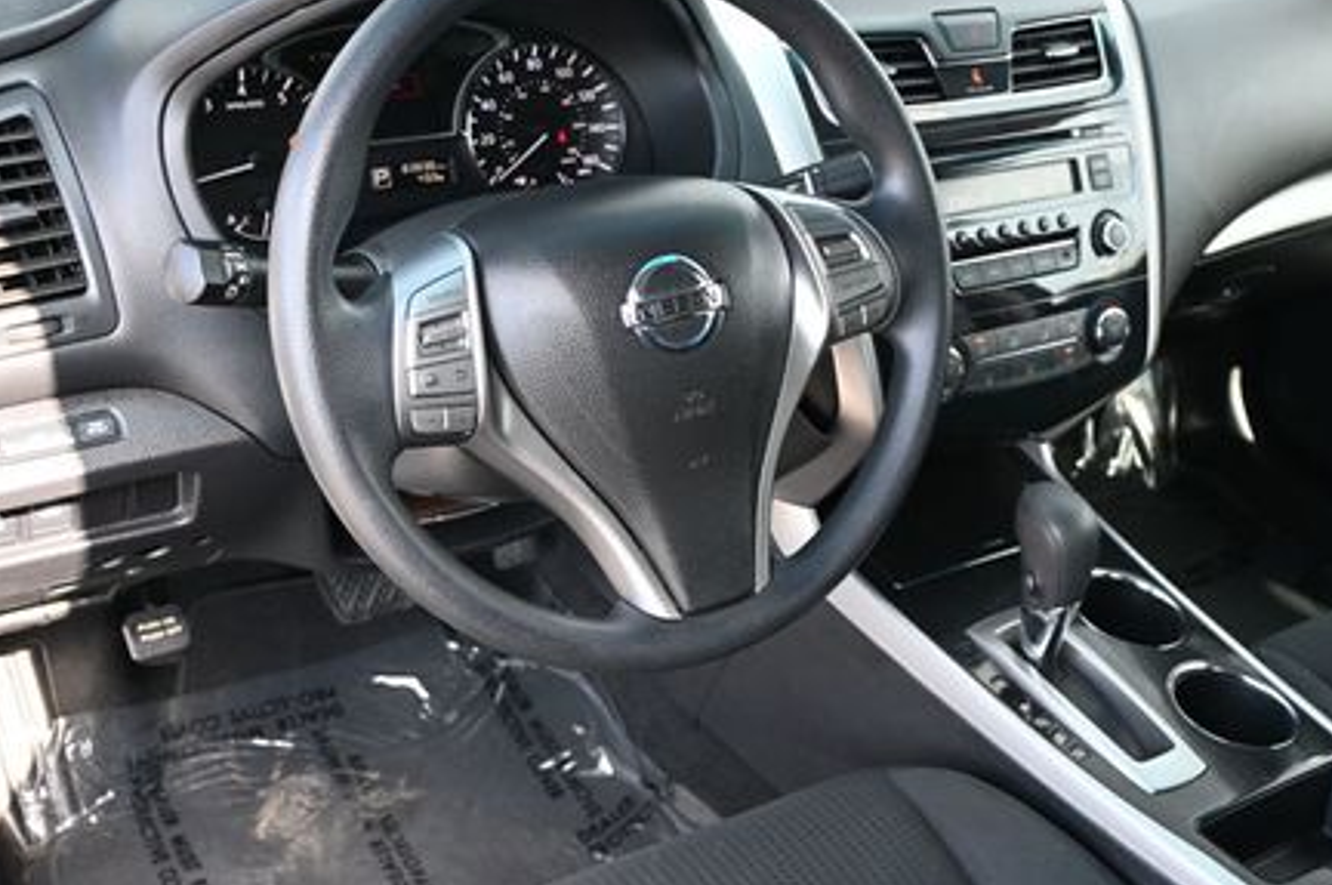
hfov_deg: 45.0
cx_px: 774
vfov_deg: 30.9
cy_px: 463
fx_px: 1603
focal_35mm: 43
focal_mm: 19.5
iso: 640
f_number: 3.8
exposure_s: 1/125
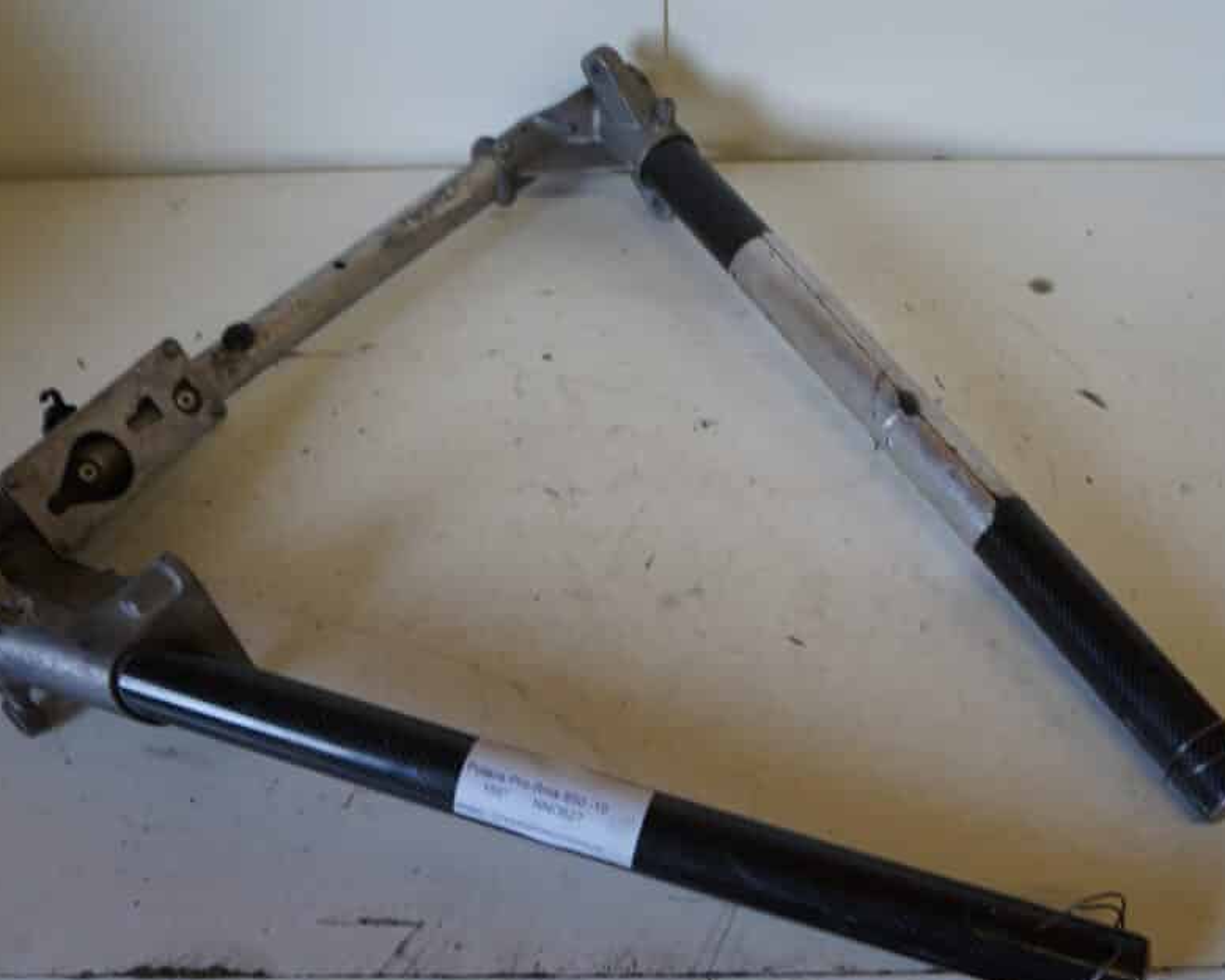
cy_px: 509
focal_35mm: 37
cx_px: 618
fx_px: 1341
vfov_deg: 40.1
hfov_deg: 49.1
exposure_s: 1/60
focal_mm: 20
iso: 200
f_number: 3.5
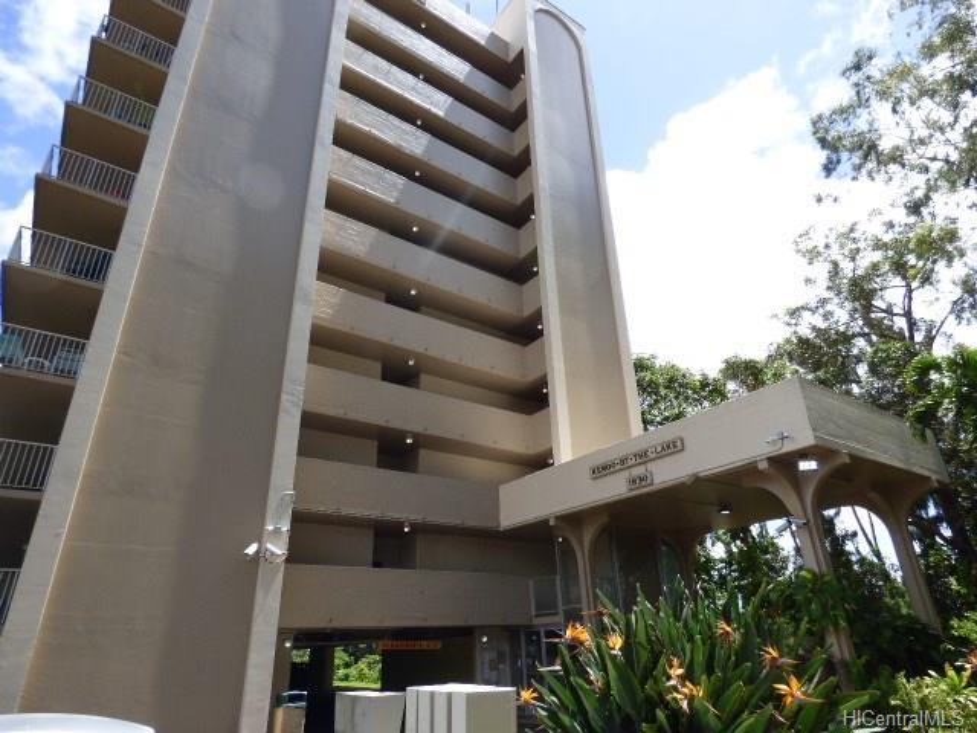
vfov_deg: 66.0
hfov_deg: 81.7
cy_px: 366
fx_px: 564
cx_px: 488
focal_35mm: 20
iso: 100
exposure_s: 1/800
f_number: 2.8
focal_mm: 3.58
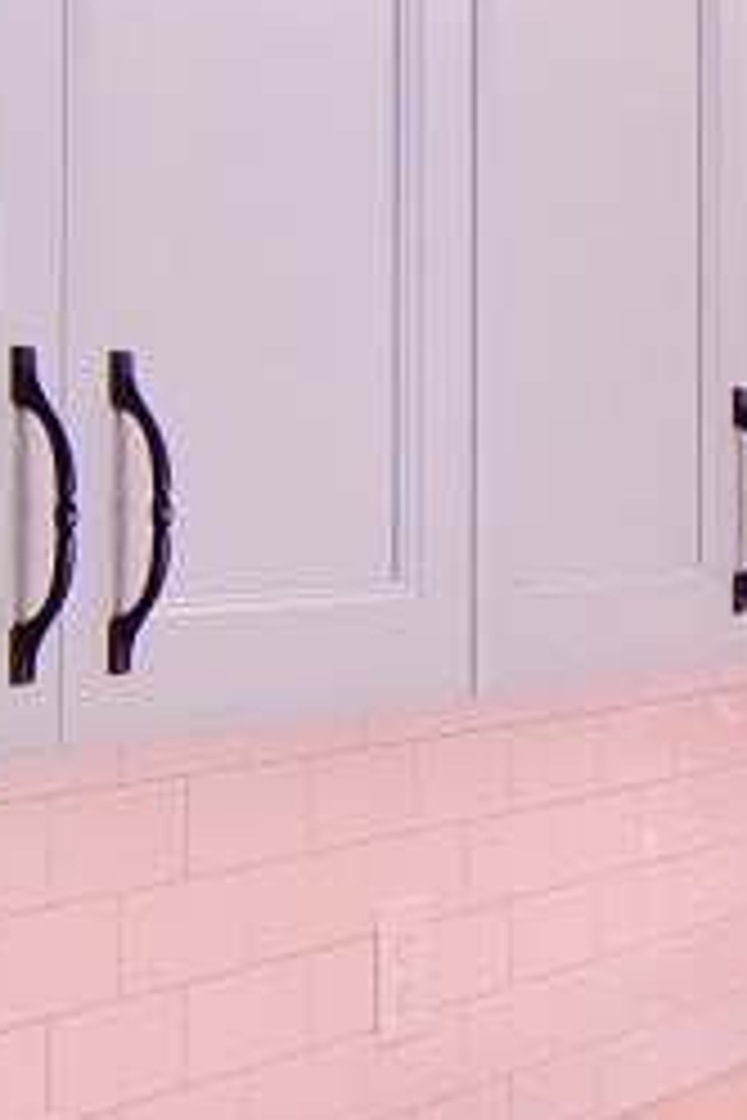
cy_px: 461
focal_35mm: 101
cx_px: 2079
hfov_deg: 10.5
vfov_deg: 20.2
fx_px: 3143
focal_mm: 12
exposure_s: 1/1.25
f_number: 14
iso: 100
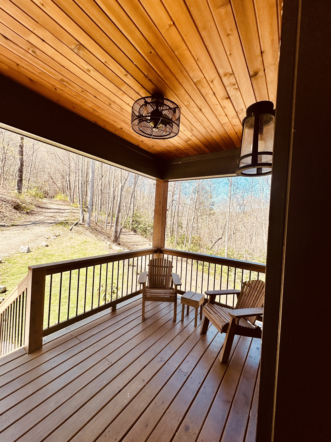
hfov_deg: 85.7
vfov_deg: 102.1
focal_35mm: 14
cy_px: 221
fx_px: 178
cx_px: 166
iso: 40
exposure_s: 1/540
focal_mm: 2.22
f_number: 2.2
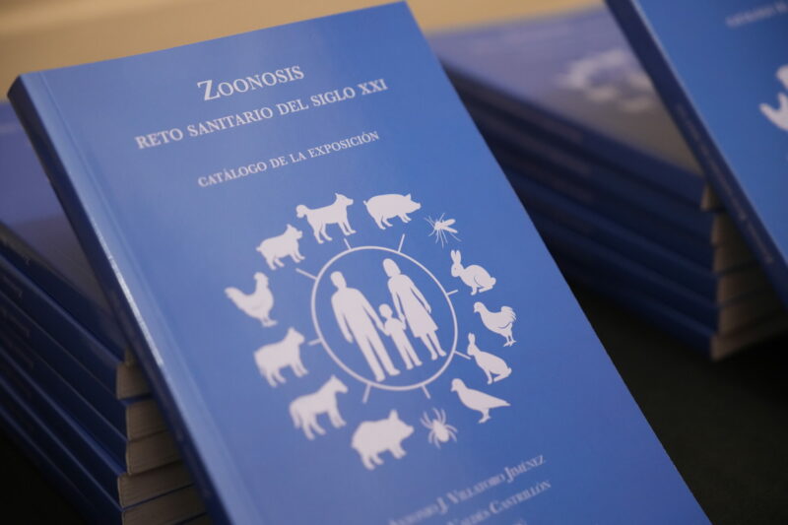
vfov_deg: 20.0
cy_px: 262
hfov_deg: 29.7
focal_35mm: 68
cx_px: 394
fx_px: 1488
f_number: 2.8
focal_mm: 68
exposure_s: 1/125
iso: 3200
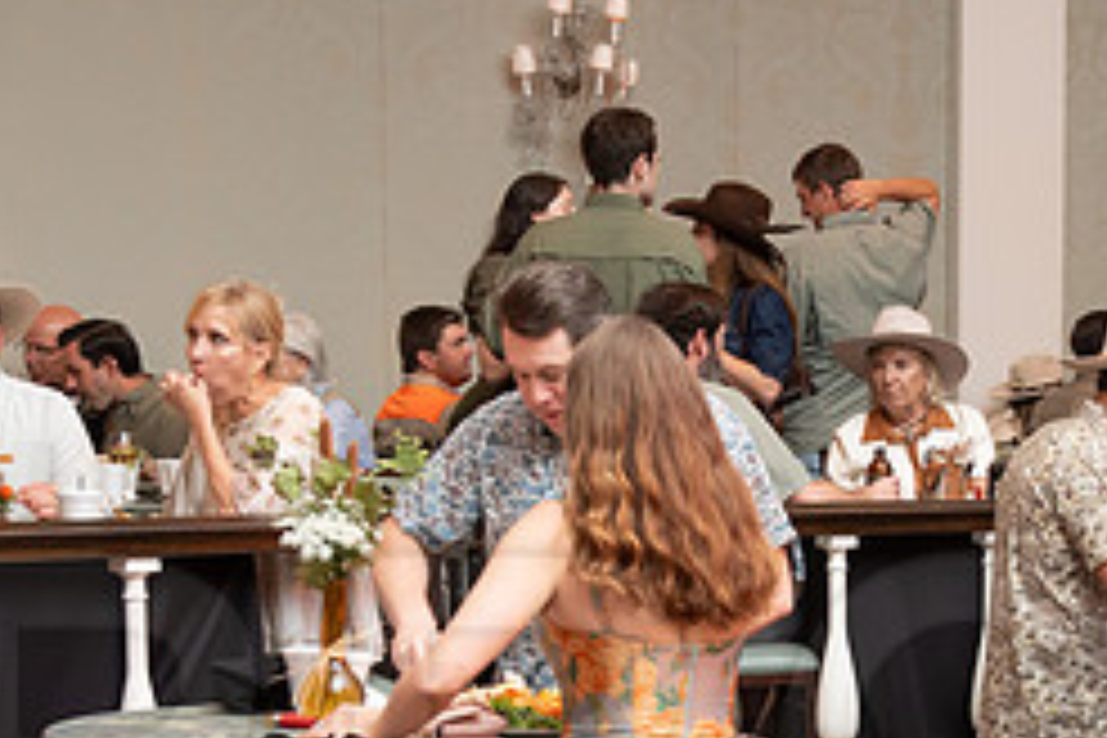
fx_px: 3106
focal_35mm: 101
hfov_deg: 19.8
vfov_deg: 13.4
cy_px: 679
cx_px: 1021
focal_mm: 40
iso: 3200
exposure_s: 1/80
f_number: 5.6
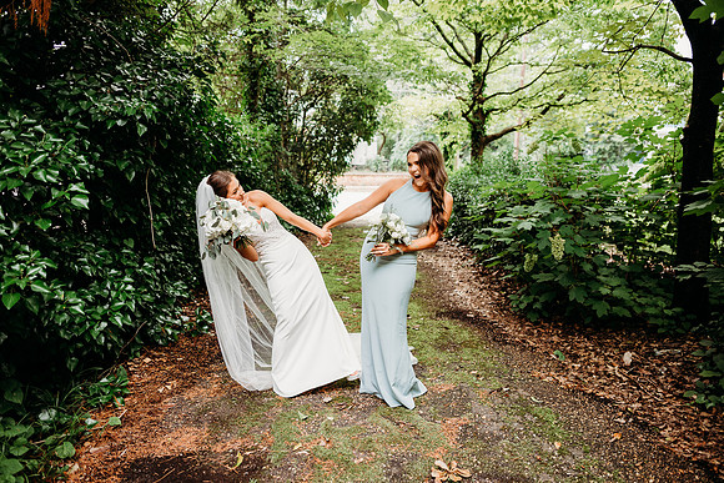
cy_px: 242
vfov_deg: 53.2
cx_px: 362
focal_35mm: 24
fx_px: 483
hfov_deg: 73.7
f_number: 2.5
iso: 160
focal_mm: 24
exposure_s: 1/160
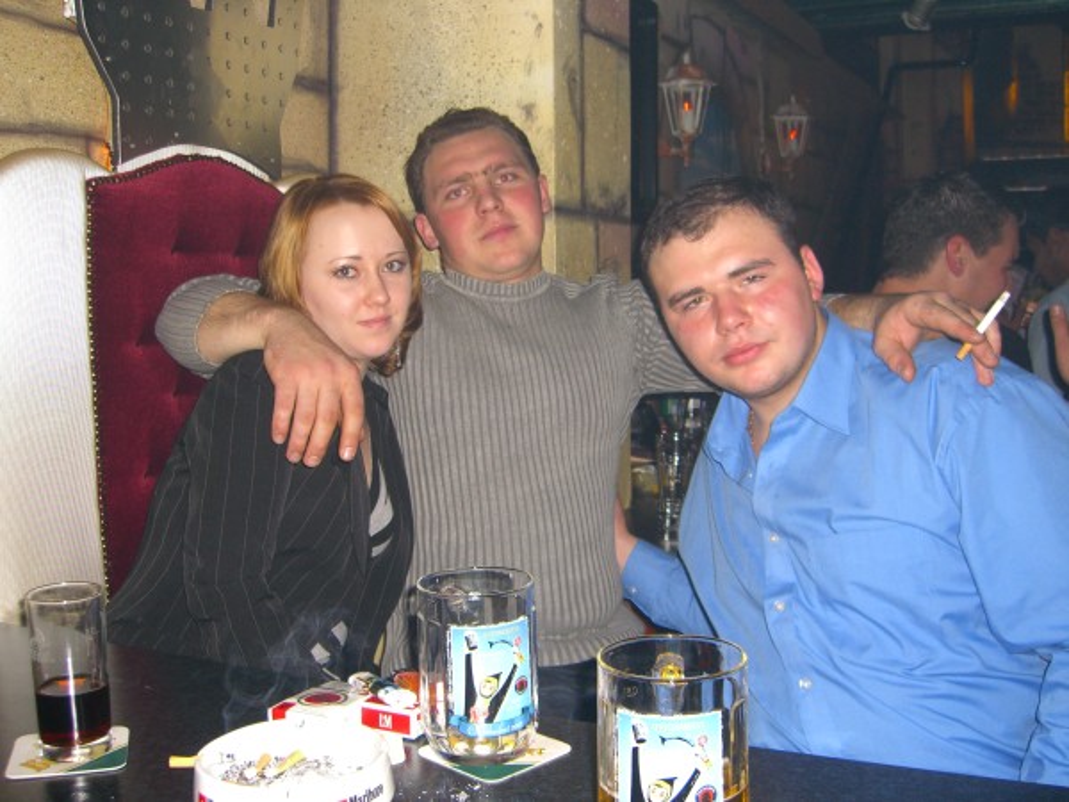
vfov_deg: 37.7
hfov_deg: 49.0
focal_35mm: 38
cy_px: 401
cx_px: 534
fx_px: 1174
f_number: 2.8
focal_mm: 7.9
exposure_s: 1/60
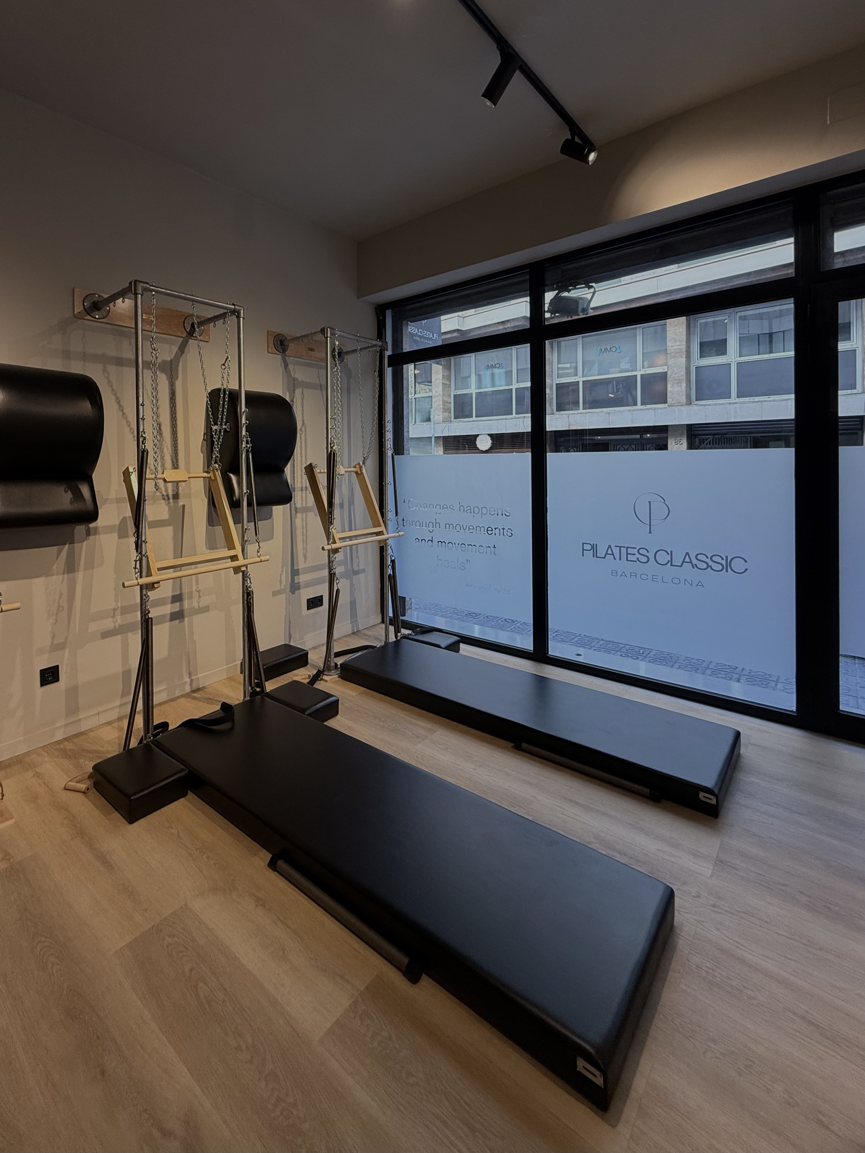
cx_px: 432
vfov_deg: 102.1
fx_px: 466
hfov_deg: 85.7
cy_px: 576
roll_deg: -0.3
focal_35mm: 14
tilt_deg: -2.1
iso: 100
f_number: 2.2
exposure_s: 1/100
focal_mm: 2.22
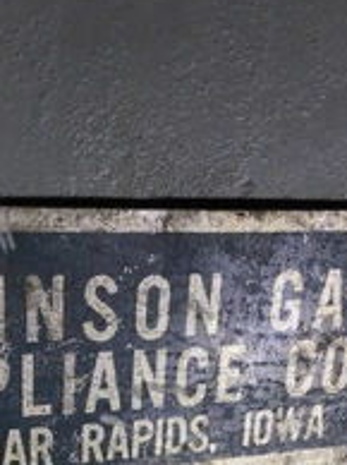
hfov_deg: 22.8
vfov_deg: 28.4
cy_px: 465
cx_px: 129
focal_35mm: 64
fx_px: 857
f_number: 2.4
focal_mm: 3.3
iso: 25
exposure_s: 1/171
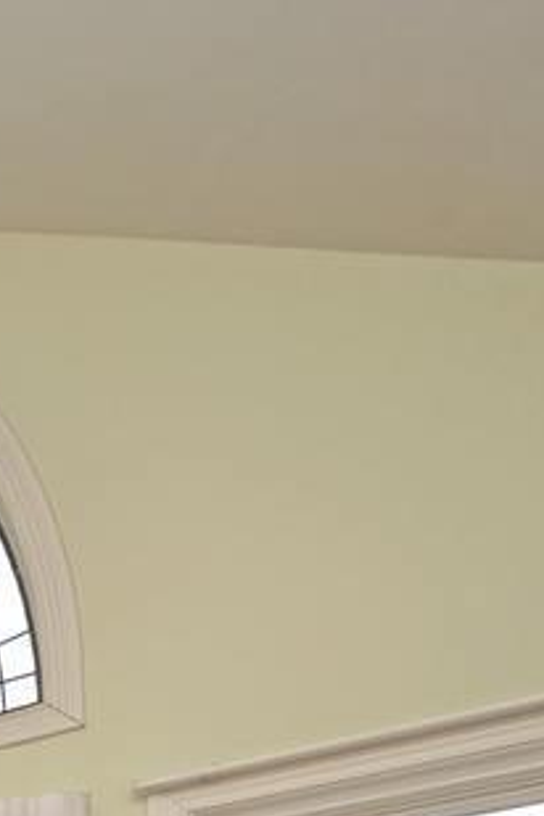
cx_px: -850
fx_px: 1541
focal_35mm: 68
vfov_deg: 22.5
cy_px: 1315
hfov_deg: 13.2
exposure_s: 1/125
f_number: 5.6
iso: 125
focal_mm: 14
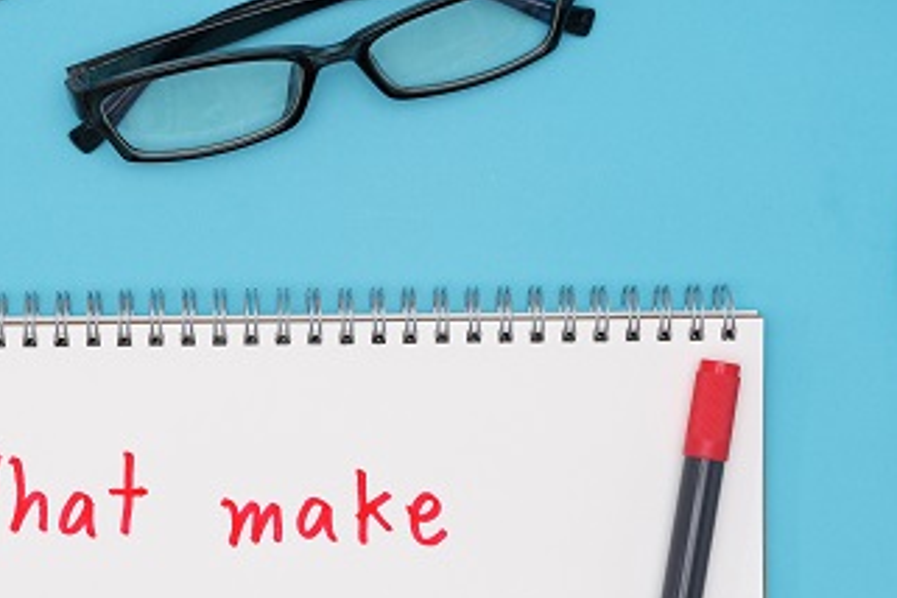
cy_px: 370
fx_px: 2716
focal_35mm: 109
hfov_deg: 18.6
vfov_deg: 12.6
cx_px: 204
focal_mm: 50
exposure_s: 1/10
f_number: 8
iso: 100
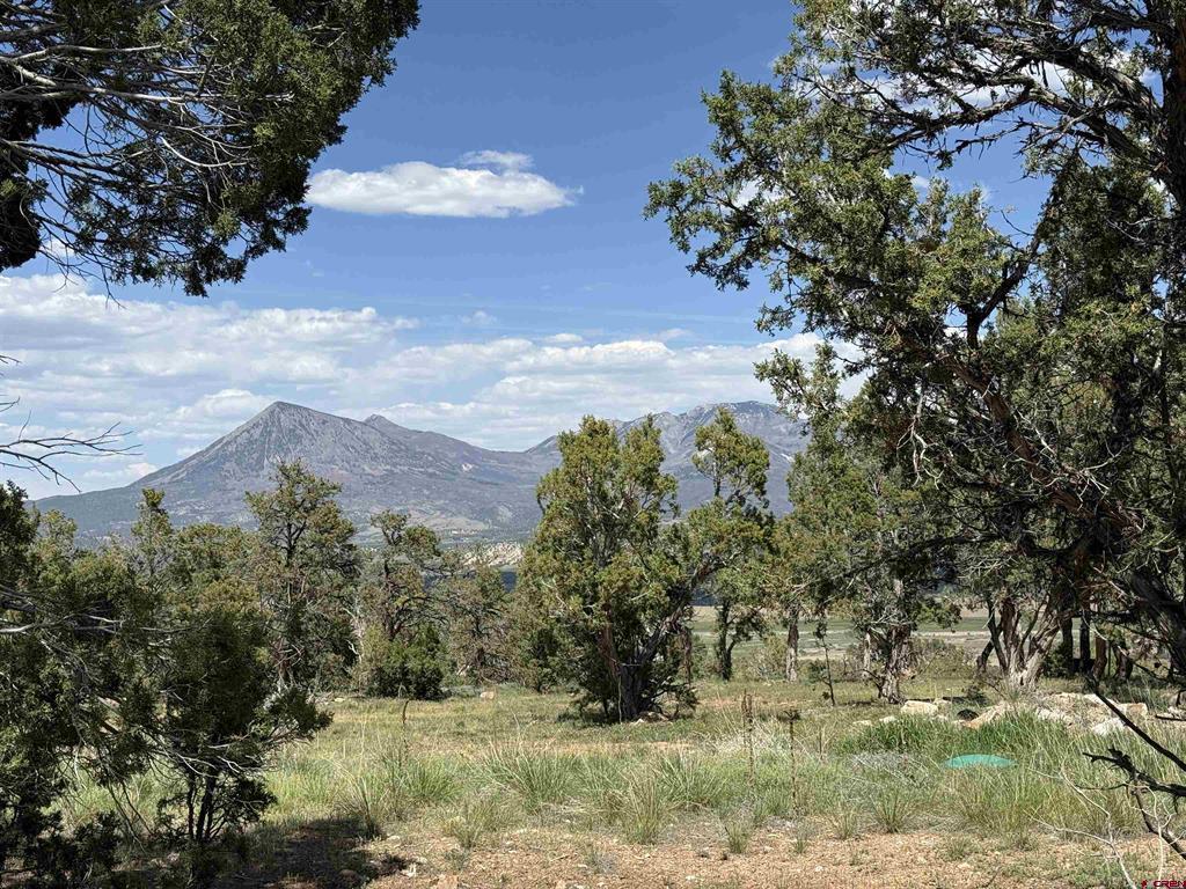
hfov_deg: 39.7
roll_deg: +0.8
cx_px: 593
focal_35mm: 48
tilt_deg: +2.7
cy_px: 444
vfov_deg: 30.3
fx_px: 1645
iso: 64
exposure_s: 1/6024
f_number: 1.78
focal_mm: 6.76
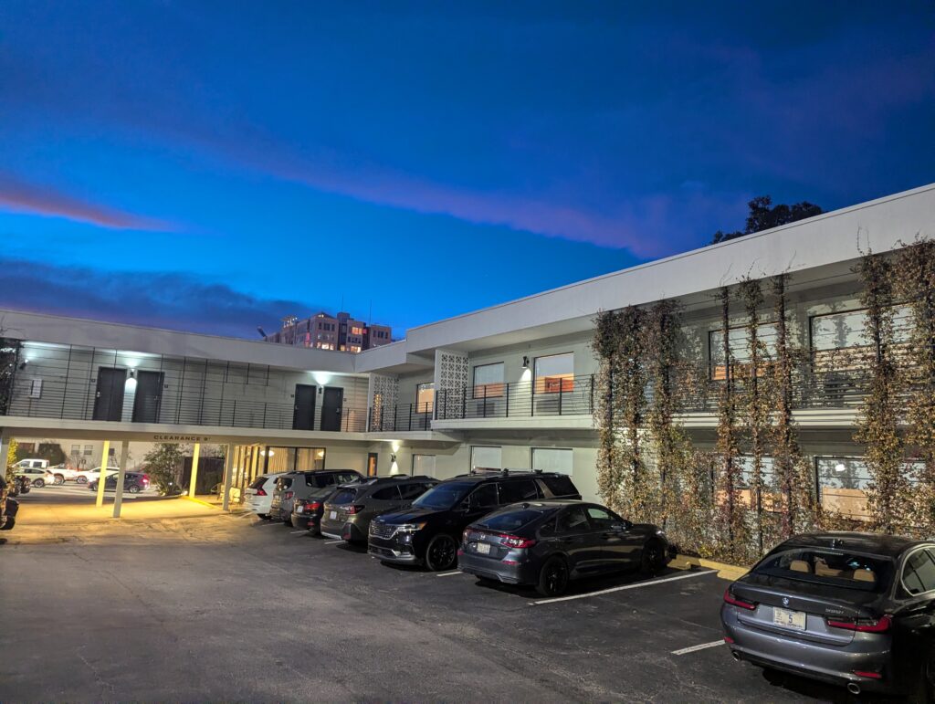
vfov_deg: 56.9
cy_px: 352
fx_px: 649
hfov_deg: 71.5
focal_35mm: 24
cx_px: 468
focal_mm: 6.81
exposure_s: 1/30
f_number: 1.85
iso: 1322
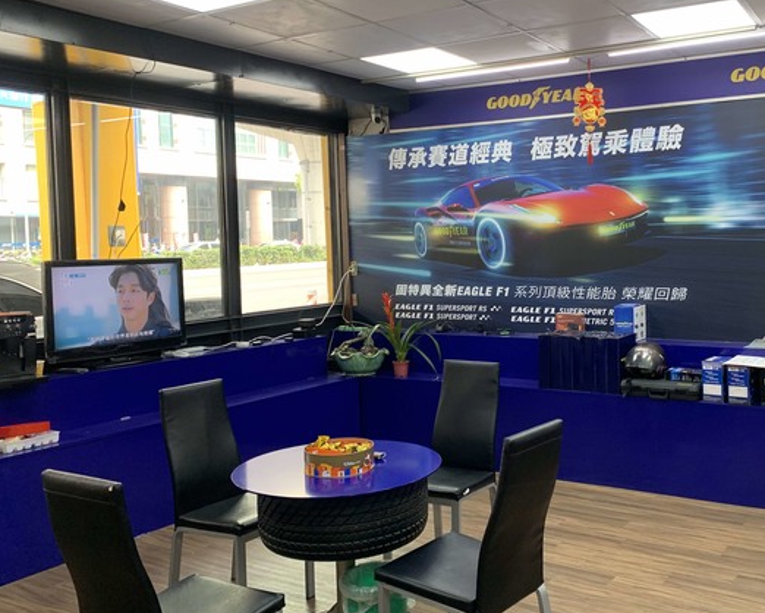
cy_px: 286
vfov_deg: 42.2
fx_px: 793
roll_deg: +0.5
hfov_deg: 50.4
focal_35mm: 35
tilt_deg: -3.4
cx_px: 520
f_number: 1.8
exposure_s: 1/93
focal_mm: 4.25
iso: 100
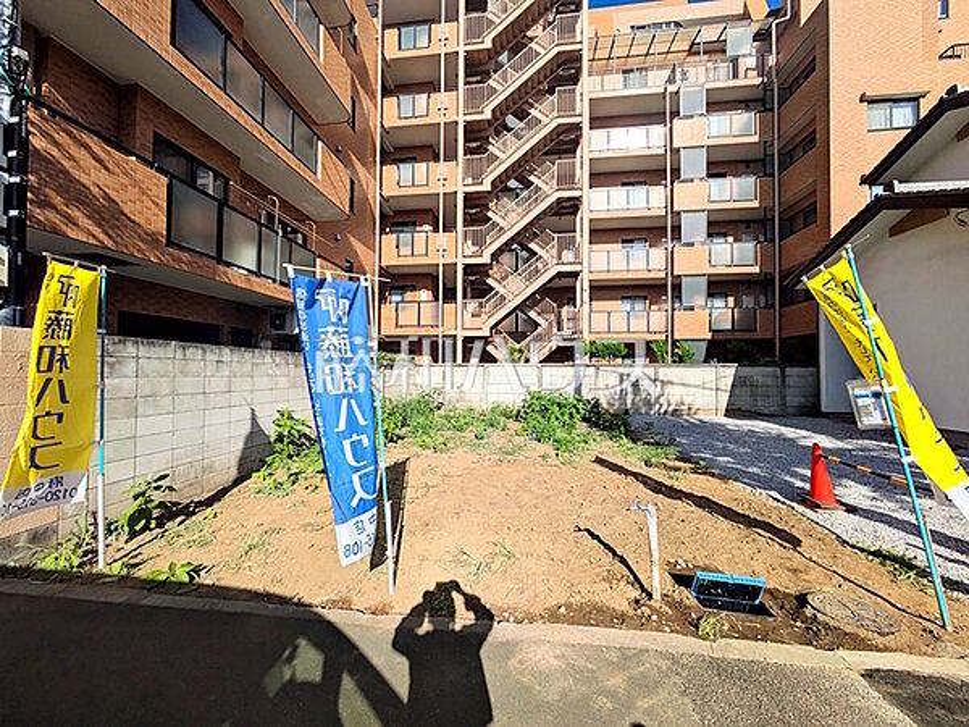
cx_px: 484
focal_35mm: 14
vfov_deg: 85.7
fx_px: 392
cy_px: 364
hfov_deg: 102.1
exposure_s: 1/2674
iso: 43
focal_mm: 1.83
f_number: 2.2
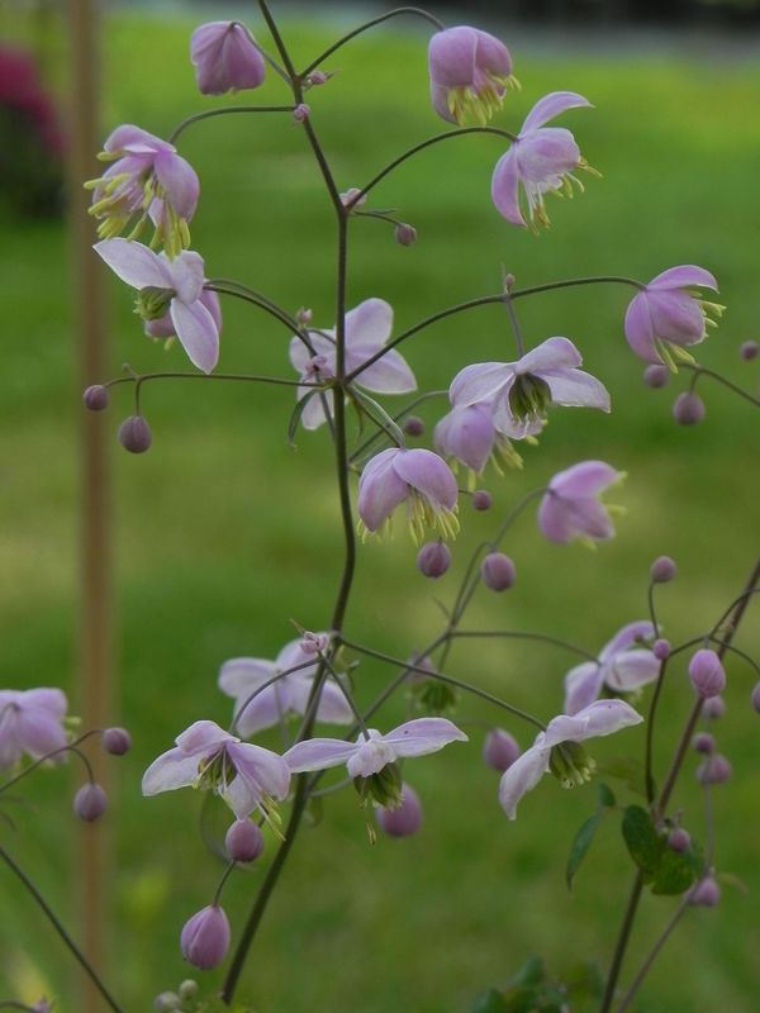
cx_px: 380
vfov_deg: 16.8
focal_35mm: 117
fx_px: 3425
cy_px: 506
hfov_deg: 12.7
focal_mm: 20.8
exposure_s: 1/60
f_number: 4.5
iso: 160
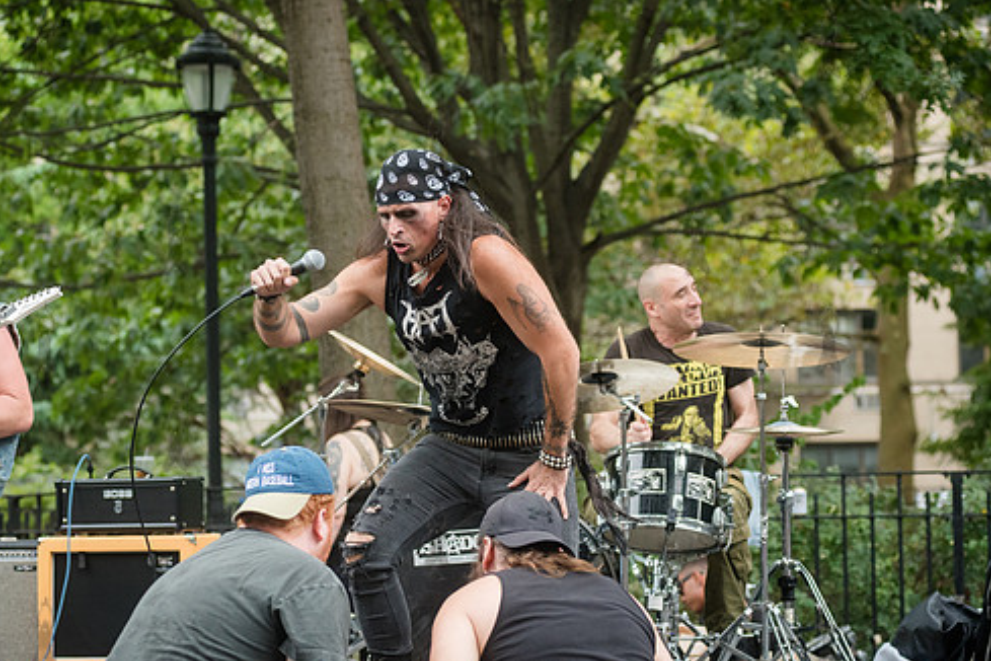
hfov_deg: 21.2
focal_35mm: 96
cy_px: 338
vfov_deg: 14.3
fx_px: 2642
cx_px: 436
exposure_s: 1/400
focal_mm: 80
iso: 2000
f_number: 4
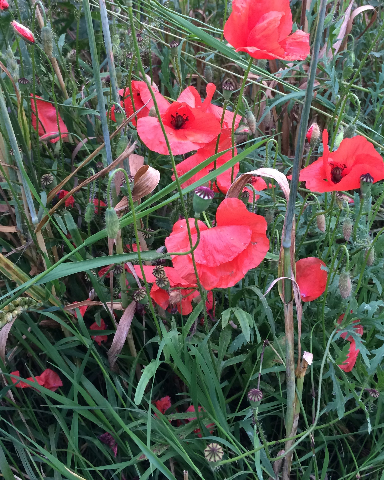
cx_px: 227
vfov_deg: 45.3
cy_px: 173
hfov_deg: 37.2
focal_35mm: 40
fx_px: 568
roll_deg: -1.4
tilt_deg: -26.6
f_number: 2.2
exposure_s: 1/33
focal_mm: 4.15
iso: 160
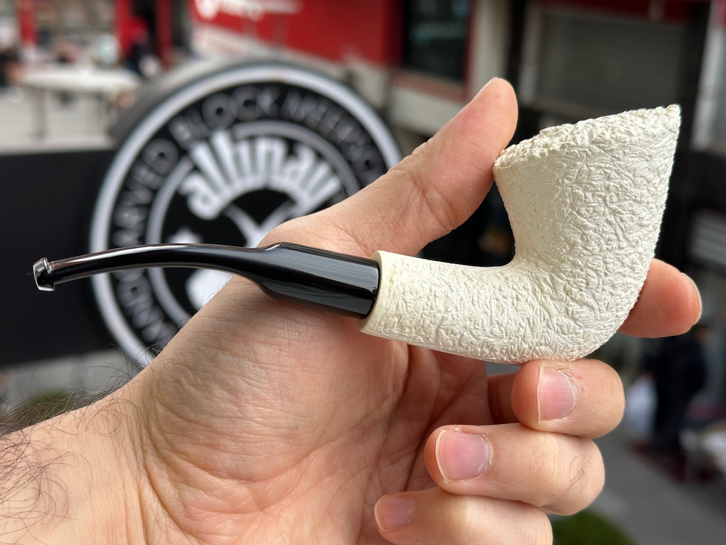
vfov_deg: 30.3
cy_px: 272
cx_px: 363
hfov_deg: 39.7
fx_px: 1007
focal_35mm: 48
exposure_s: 1/444
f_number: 1.78
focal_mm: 6.86
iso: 64
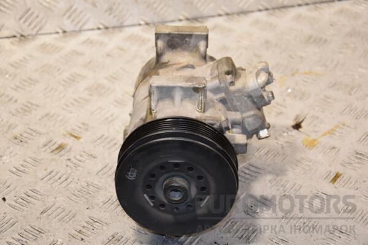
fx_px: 889
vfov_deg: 15.7
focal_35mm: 87
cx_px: 184
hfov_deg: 23.4
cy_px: 122
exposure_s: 1/160
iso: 800
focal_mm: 58
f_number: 5
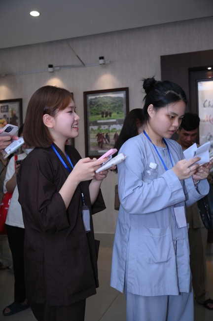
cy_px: 160
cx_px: 106
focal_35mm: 38
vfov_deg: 50.7
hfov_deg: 35.0
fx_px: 338
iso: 800
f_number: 4
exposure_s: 1/160
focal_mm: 38
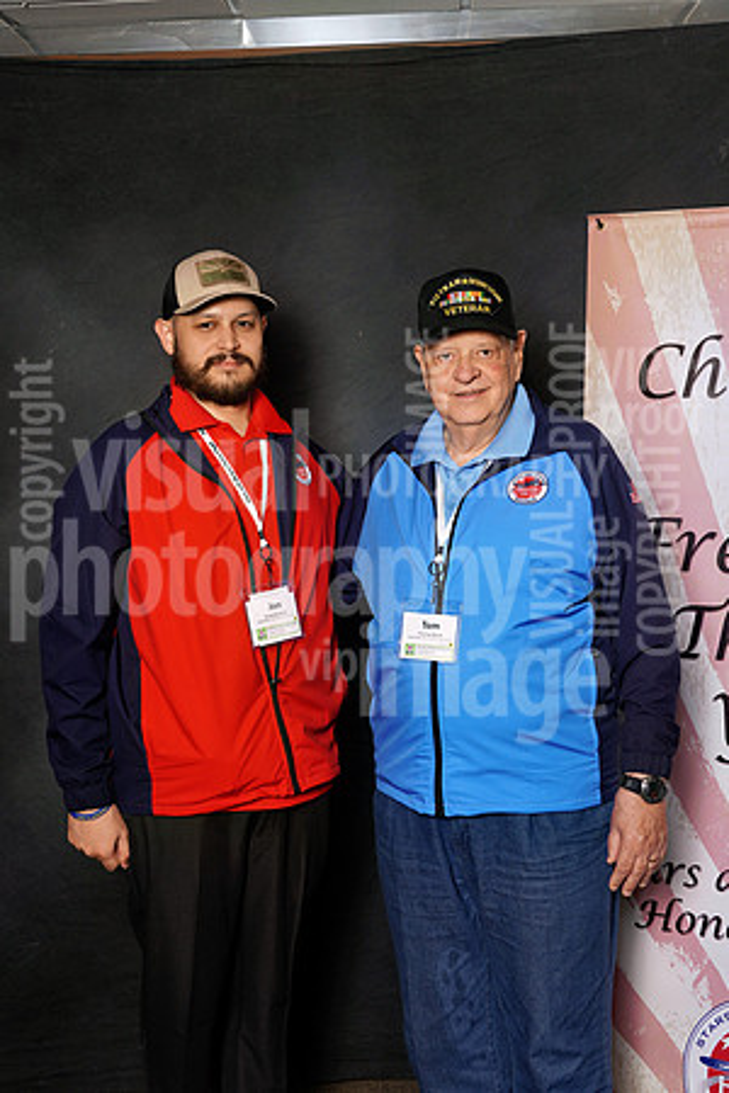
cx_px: 364
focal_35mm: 52
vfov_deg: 37.9
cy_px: 546
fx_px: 1595
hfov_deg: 25.8
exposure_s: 1/125
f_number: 8
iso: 100
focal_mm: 35
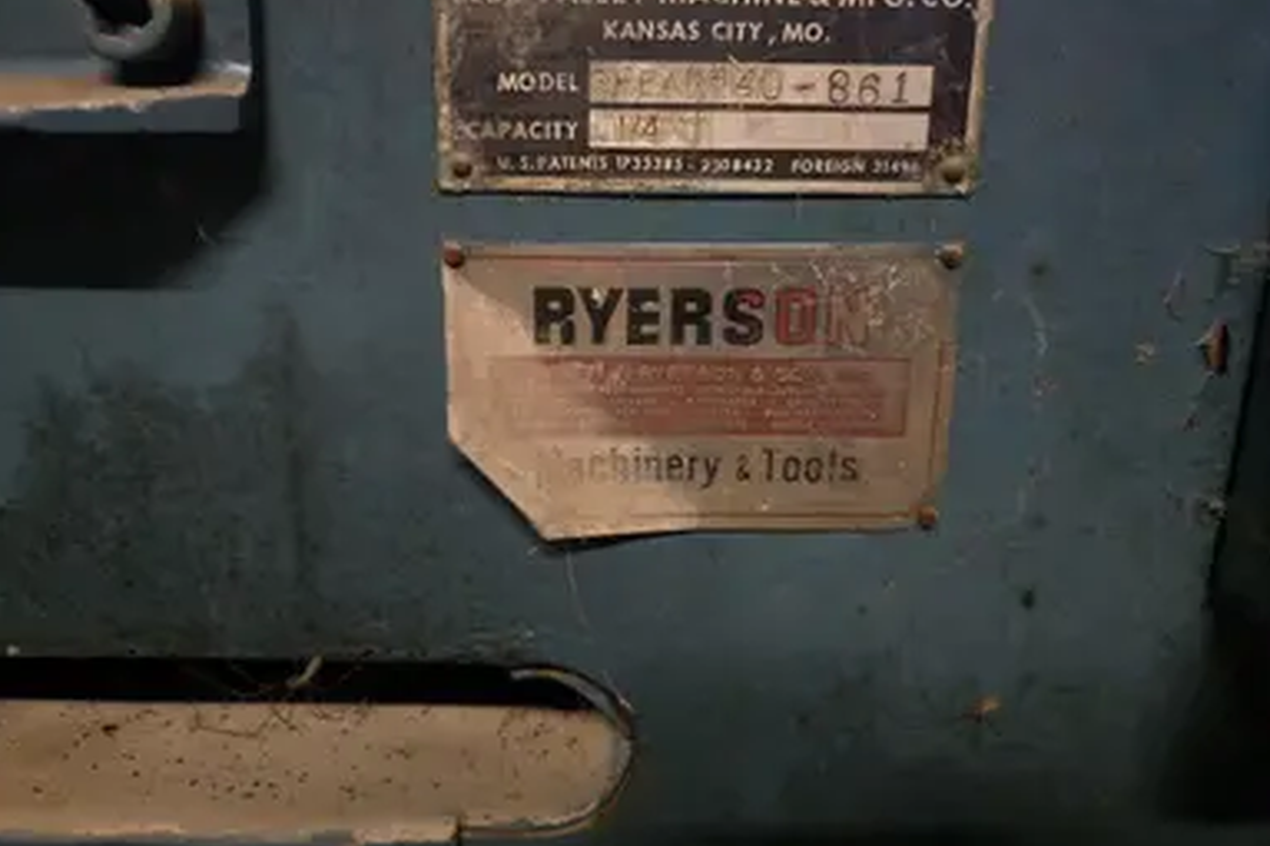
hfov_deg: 71.5
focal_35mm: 25
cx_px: 617
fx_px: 882
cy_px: 358
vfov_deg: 51.1
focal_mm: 6.3
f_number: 1.7
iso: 1250
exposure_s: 1/24
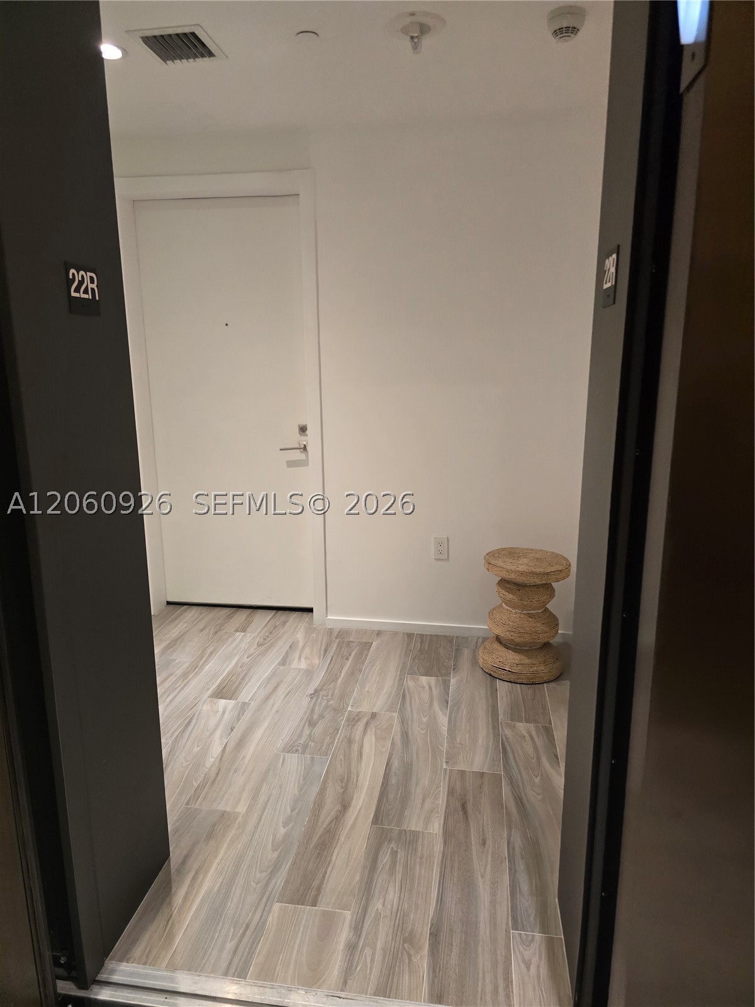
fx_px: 669
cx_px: 378
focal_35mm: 23
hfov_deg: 58.9
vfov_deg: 73.9
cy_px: 504
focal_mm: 6.3
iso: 800
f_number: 1.7
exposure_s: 1/120
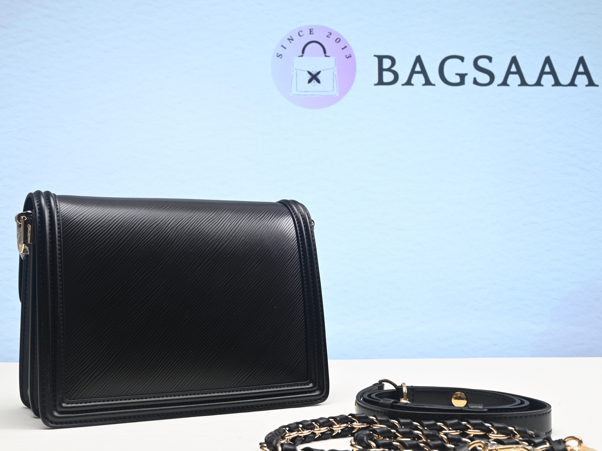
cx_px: 286
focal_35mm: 46
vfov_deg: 31.5
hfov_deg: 41.2
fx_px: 800
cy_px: 227
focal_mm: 40
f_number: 16
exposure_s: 1/2
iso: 100
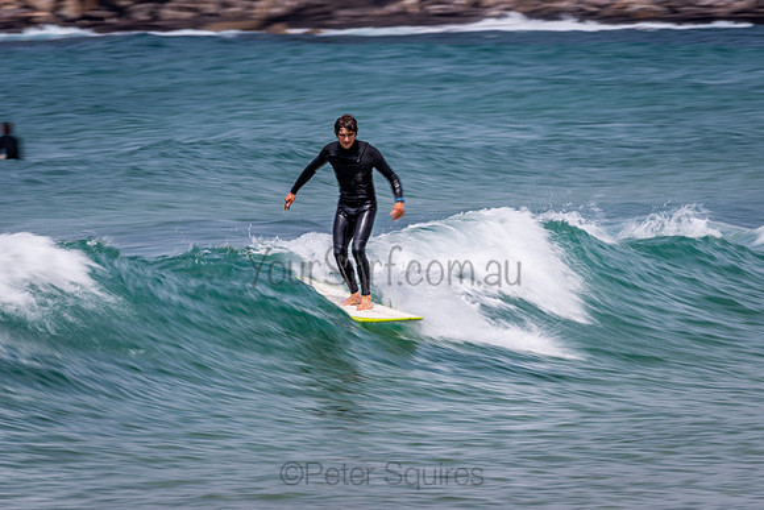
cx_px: 382
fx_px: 10613
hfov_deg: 4.1
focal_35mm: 500
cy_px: 255
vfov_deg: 2.8
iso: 64
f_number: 16
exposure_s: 1/25
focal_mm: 500
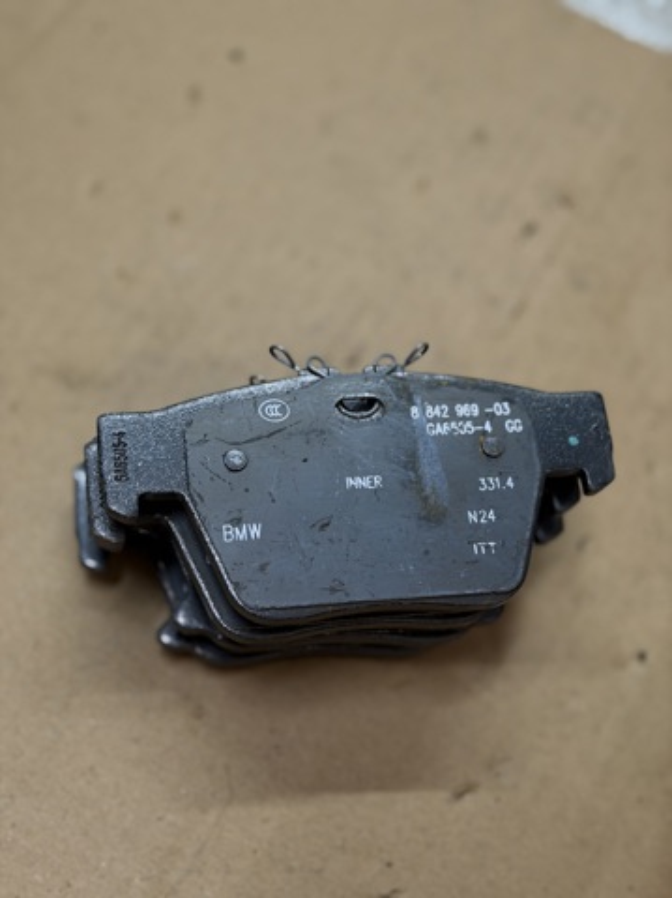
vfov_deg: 39.7
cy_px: 449
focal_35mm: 48
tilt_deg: -62.4
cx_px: 336
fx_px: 1245
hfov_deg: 30.2
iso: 250
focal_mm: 6.76
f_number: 1.78
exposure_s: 1/33
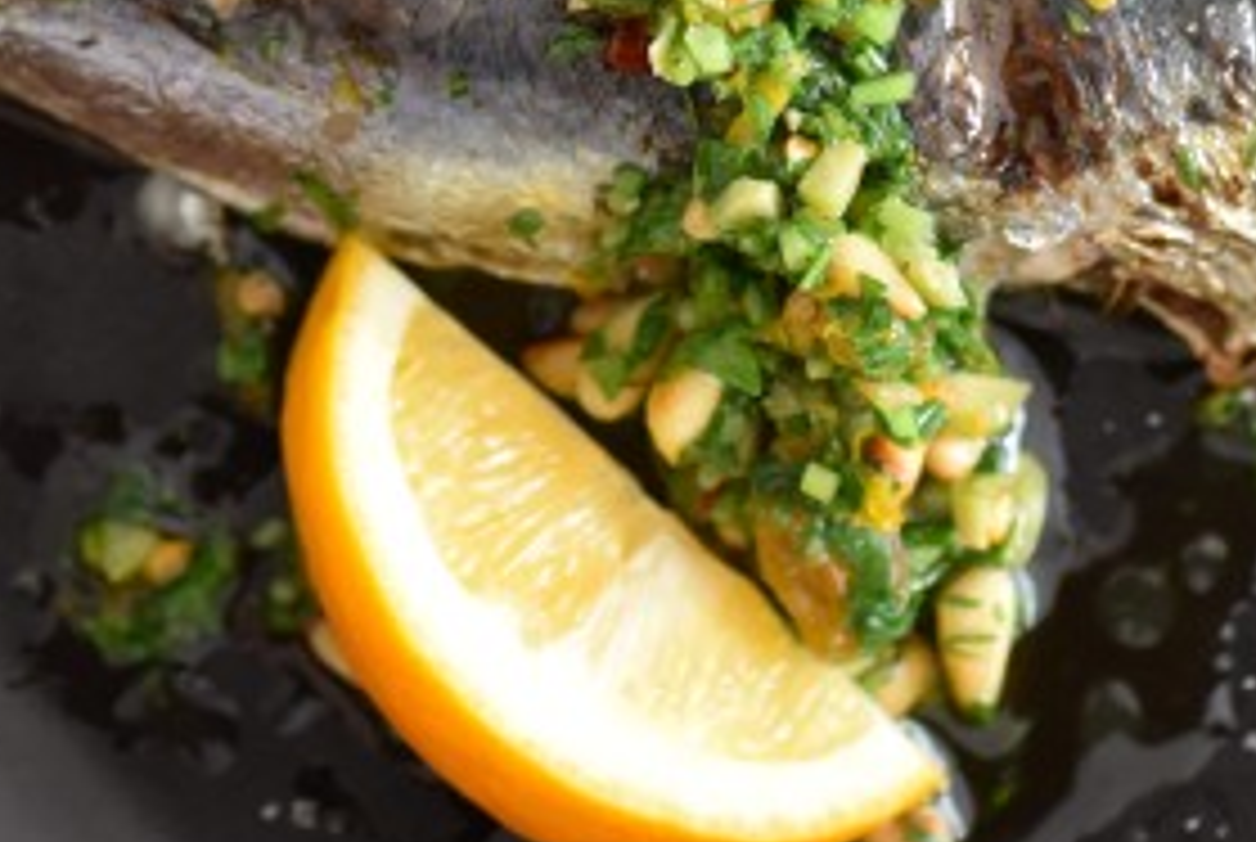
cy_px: -653
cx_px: 720
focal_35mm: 385
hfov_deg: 5.3
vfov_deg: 3.6
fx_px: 13453
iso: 800
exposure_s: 1/200
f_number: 3.5
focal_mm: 105
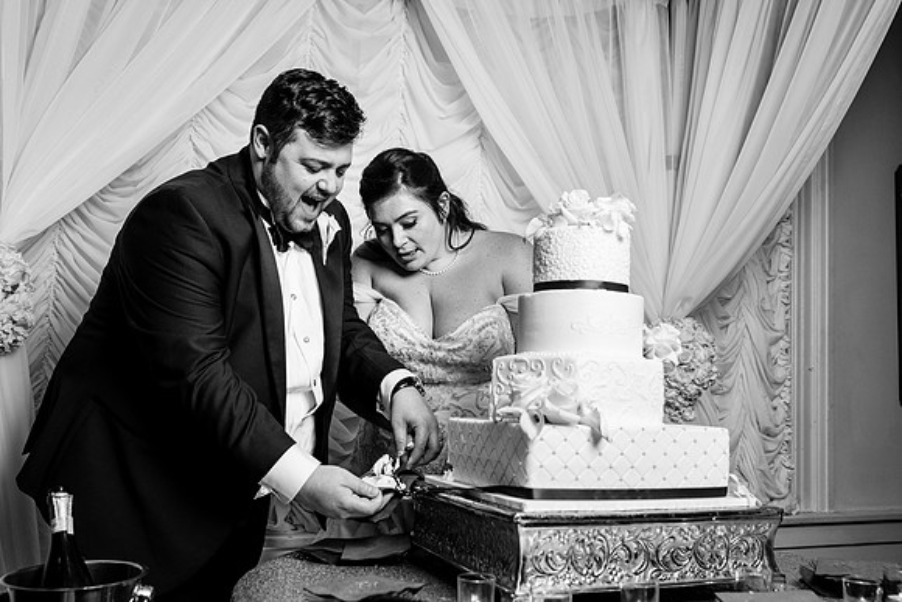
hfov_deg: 56.0
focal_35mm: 34
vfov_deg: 39.1
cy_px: 301
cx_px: 451
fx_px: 848
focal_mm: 31
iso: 1250
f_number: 4
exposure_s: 1/200
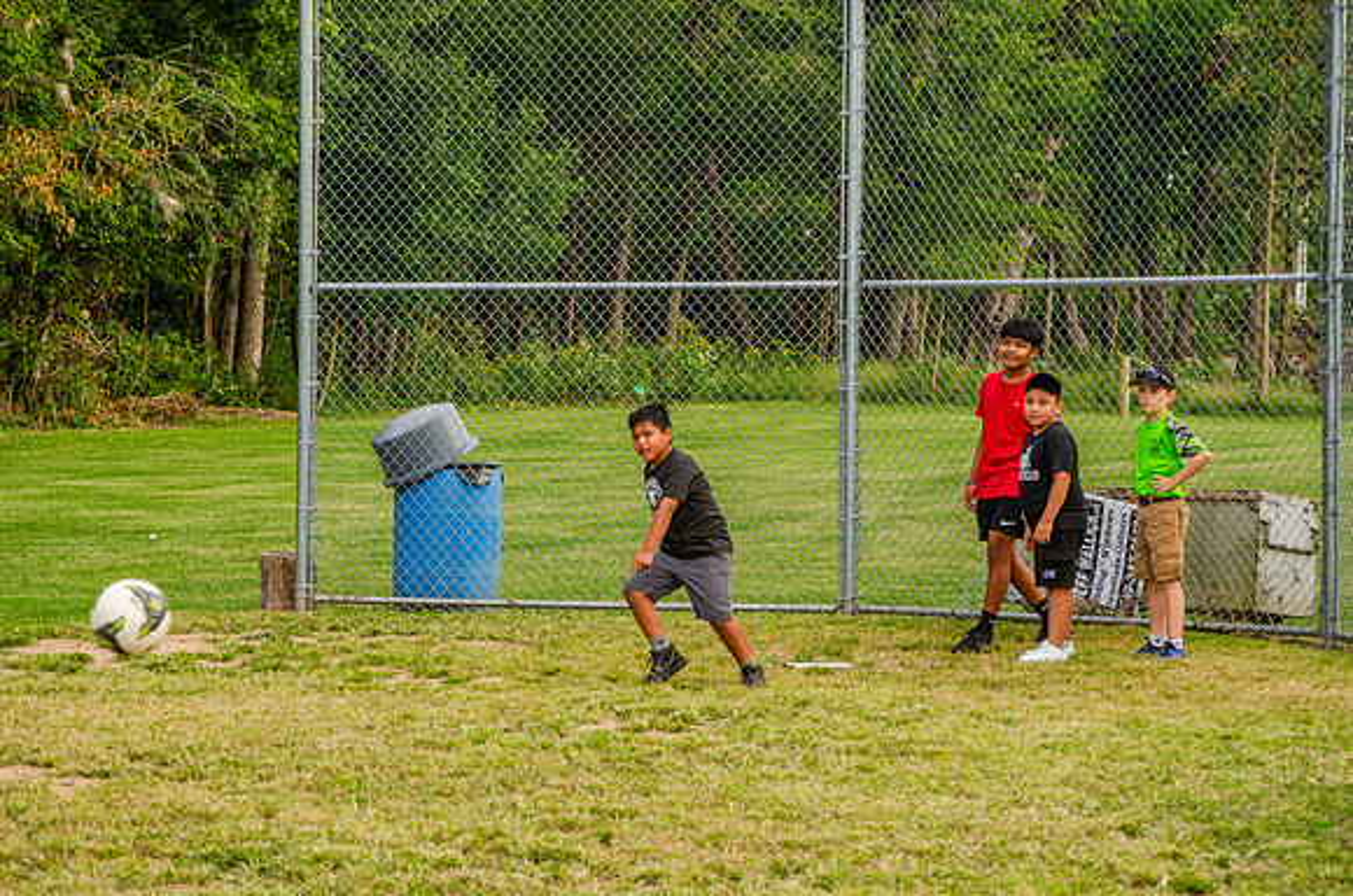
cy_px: 448
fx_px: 4613
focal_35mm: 123
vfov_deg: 11.1
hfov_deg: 16.7
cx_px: 676
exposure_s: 1/200
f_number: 7.1
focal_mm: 82
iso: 200
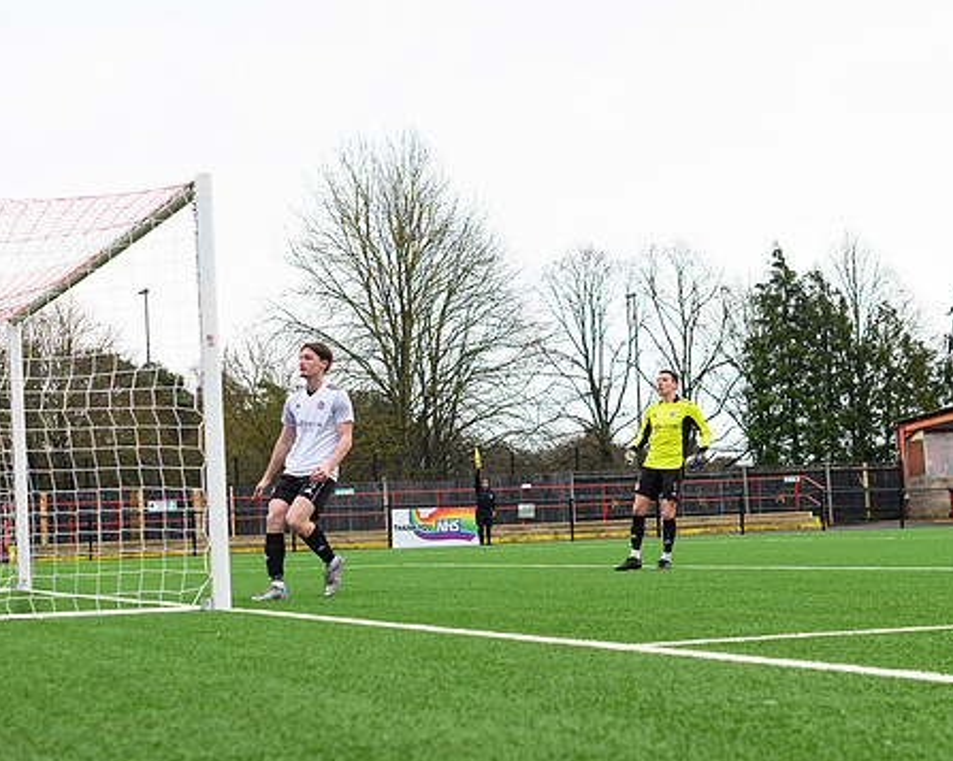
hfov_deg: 26.8
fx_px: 2001
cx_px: 511
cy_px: 405
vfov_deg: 21.5
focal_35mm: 71
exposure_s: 1/1250
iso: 1000
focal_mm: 50
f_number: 5
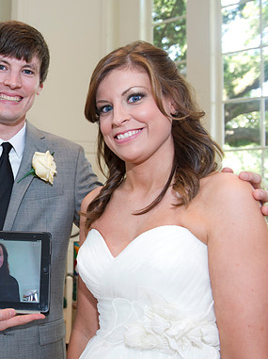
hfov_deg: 32.7
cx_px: 9
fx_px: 424
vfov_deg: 45.8
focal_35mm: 41
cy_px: 179
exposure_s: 1/80
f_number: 5
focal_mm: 28
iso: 800
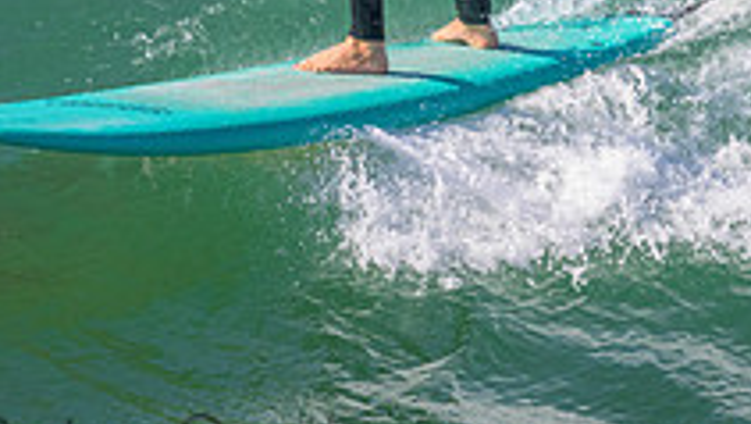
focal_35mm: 1412
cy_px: -149
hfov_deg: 1.5
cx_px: 317
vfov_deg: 0.9
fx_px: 28136
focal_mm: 430
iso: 1600
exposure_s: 1/2000
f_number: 10
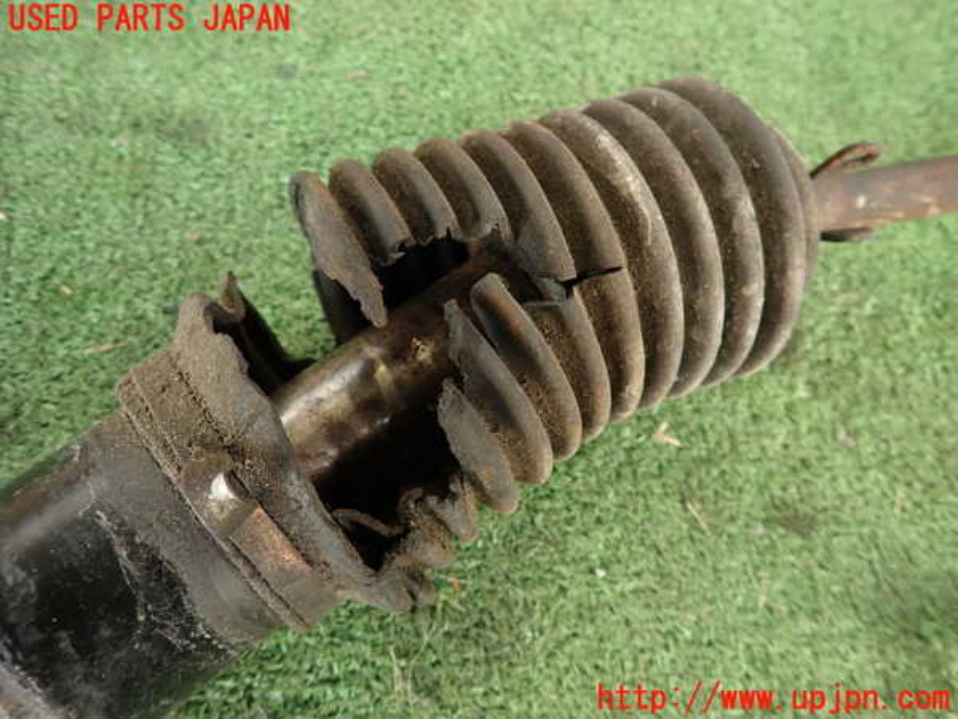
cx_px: 479
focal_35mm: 25
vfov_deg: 54.9
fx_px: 692
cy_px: 360
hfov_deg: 69.4
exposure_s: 1/60
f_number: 2
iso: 160
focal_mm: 4.5
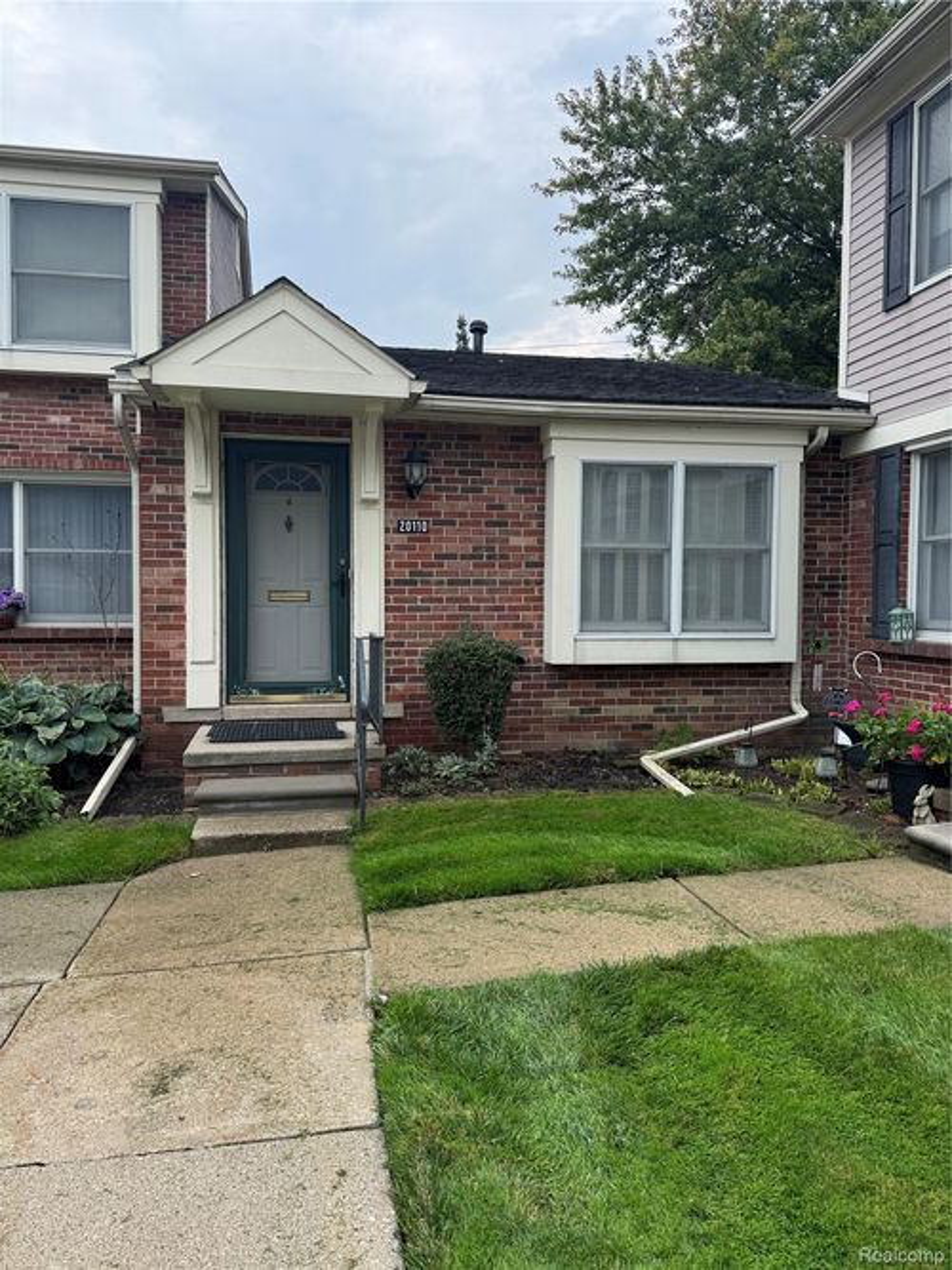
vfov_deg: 71.6
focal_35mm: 24
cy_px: 635
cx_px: 476
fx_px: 880
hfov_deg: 56.8
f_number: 1.78
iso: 80
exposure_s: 1/1339
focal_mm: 6.76
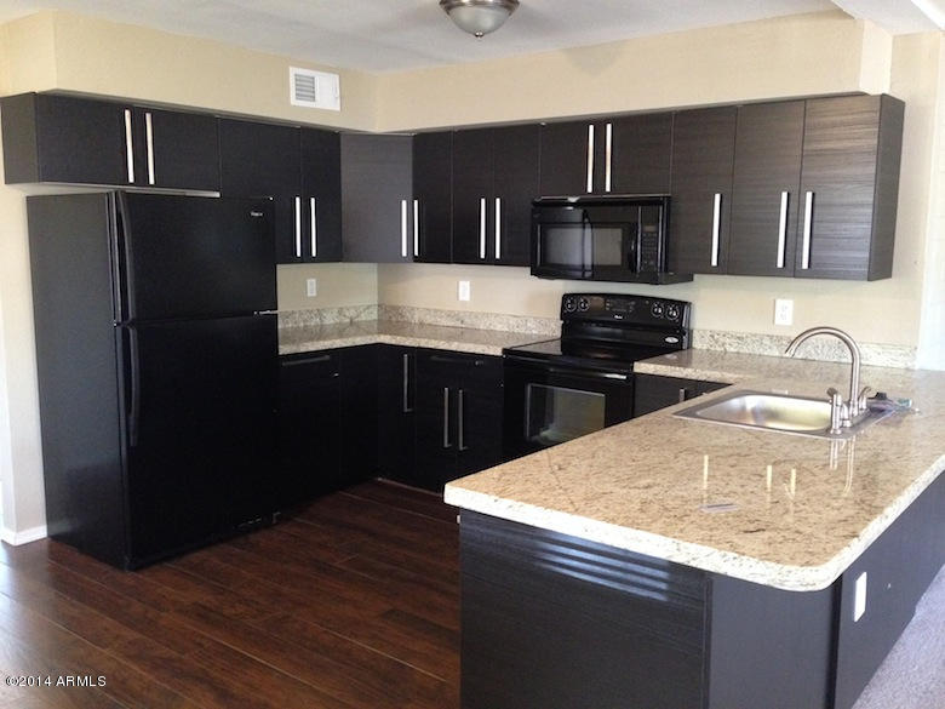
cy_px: 354
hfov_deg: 55.4
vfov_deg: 42.9
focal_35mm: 33
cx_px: 472
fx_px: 901
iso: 400
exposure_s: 1/15
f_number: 2.4
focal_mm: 4.12
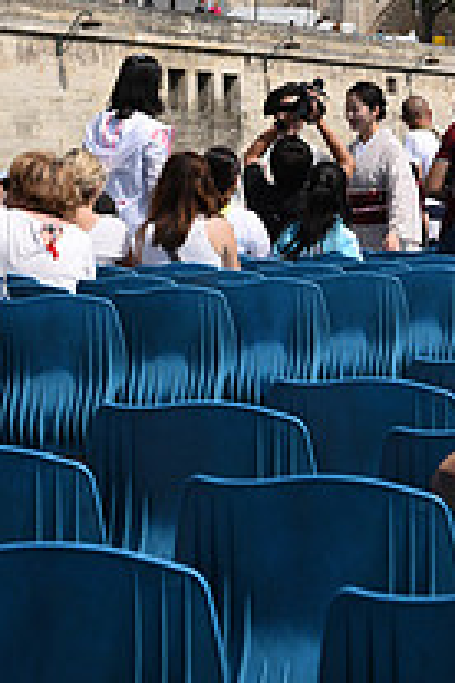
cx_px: 335
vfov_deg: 12.9
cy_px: -208
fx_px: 2919
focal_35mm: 154
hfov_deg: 8.9
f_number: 11
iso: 64
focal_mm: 55
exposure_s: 1/125
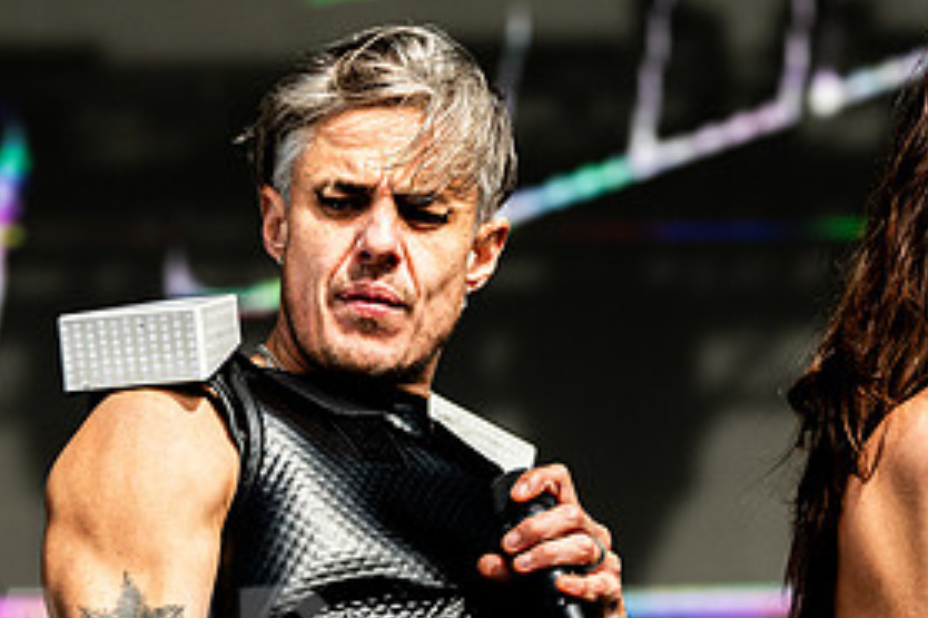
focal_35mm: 261
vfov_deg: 5.3
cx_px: 791
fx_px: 6724
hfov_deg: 7.9
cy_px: 292
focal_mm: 125
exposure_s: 1/3200
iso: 250
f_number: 4.5
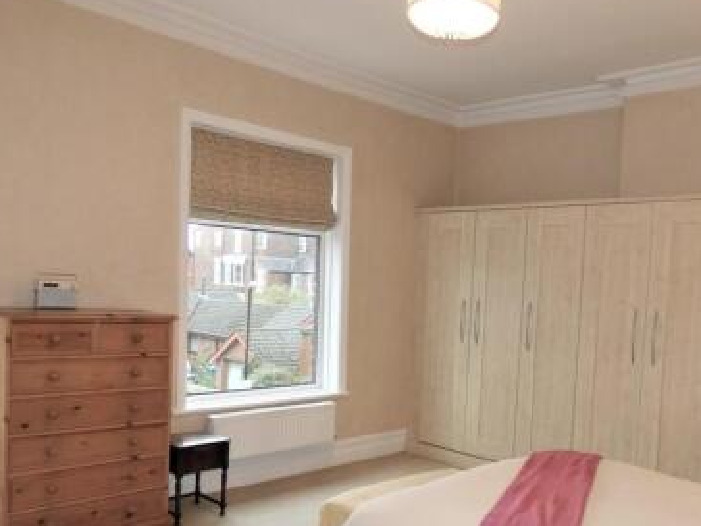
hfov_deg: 55.9
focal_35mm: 32
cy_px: 332
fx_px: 648
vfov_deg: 43.8
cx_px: 452
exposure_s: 1/50
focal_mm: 3.6
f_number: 2.8
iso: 160
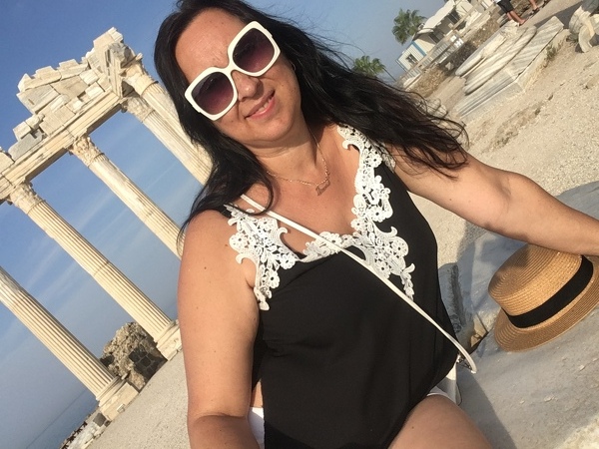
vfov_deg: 45.4
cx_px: 300
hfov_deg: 58.4
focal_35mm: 31
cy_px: 224
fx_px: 536
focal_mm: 2.15
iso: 50
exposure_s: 1/1401
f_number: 2.4
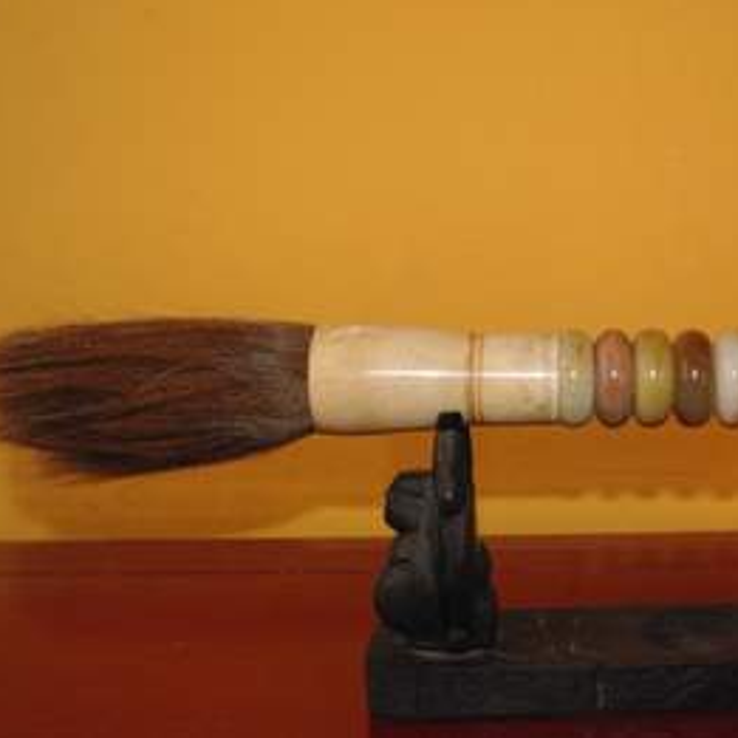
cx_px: 551
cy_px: 365
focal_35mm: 47
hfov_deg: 35.3
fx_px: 1134
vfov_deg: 36.1
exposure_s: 1/45
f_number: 8
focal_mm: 24.38
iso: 1600
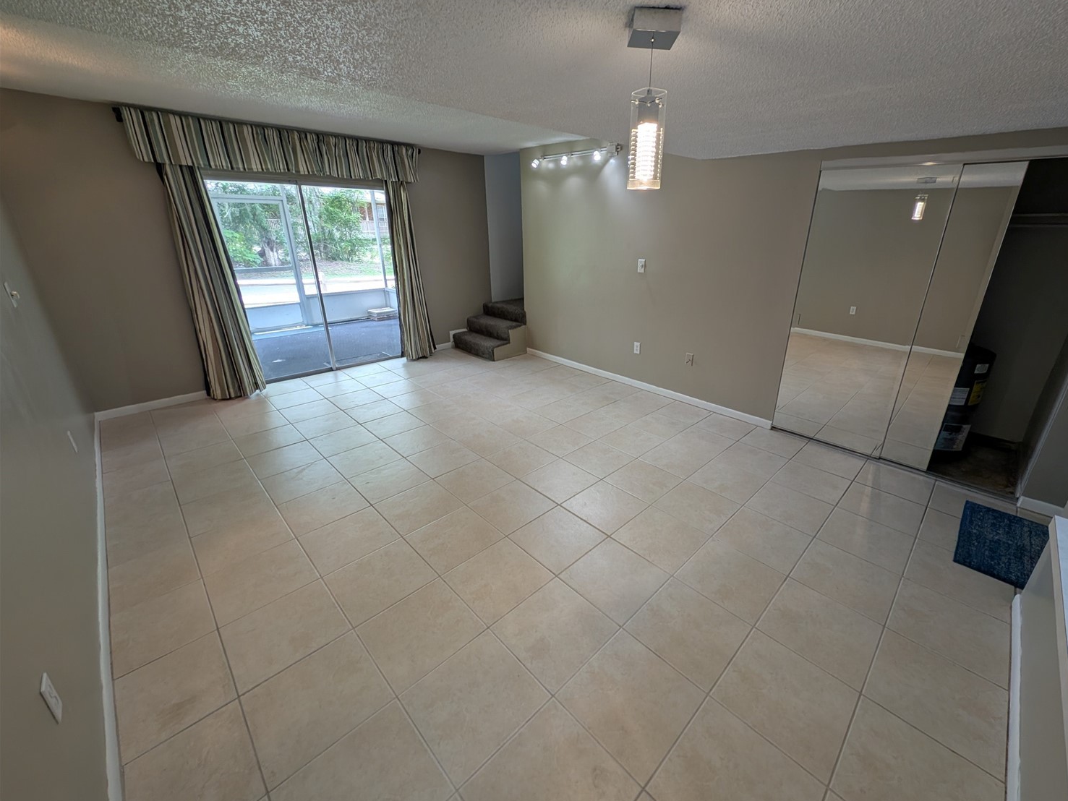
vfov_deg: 89.9
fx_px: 401
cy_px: 382
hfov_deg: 105.9
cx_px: 578
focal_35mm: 13
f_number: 1.95
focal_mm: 2.23
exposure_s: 1/60
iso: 54
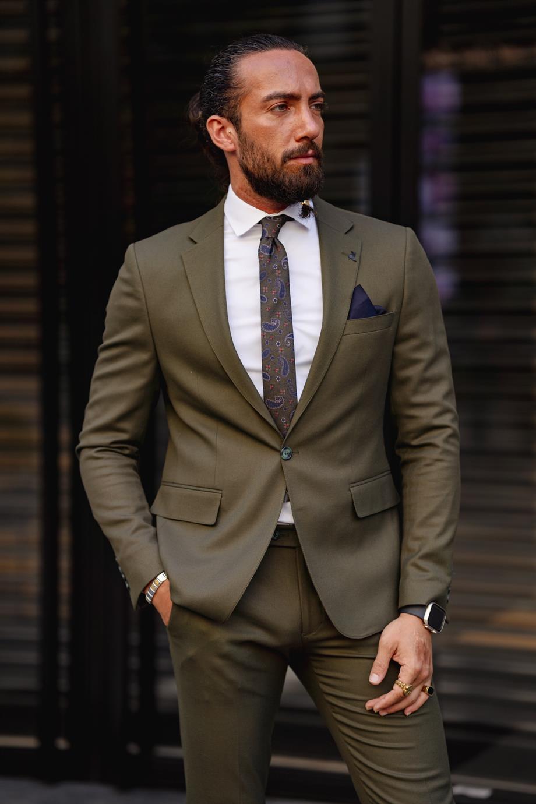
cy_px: 402
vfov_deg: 23.9
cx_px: 268
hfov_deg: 16.1
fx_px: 1898
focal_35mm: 85
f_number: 2
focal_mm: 85
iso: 100
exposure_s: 1/500
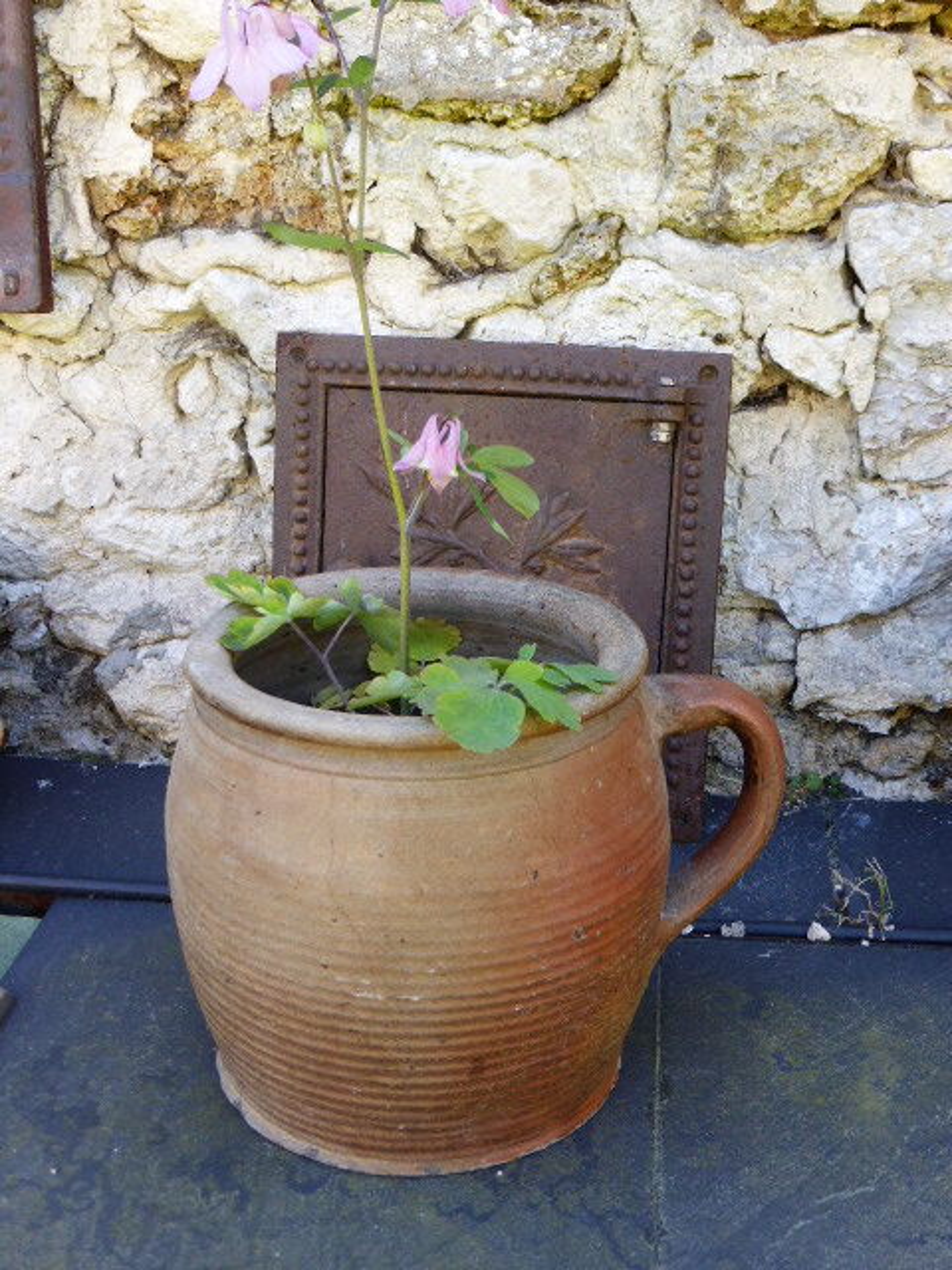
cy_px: 635
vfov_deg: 40.4
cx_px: 476
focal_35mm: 47
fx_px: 1723
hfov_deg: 30.9
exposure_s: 1/60
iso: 125
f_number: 4.2
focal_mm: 8.5
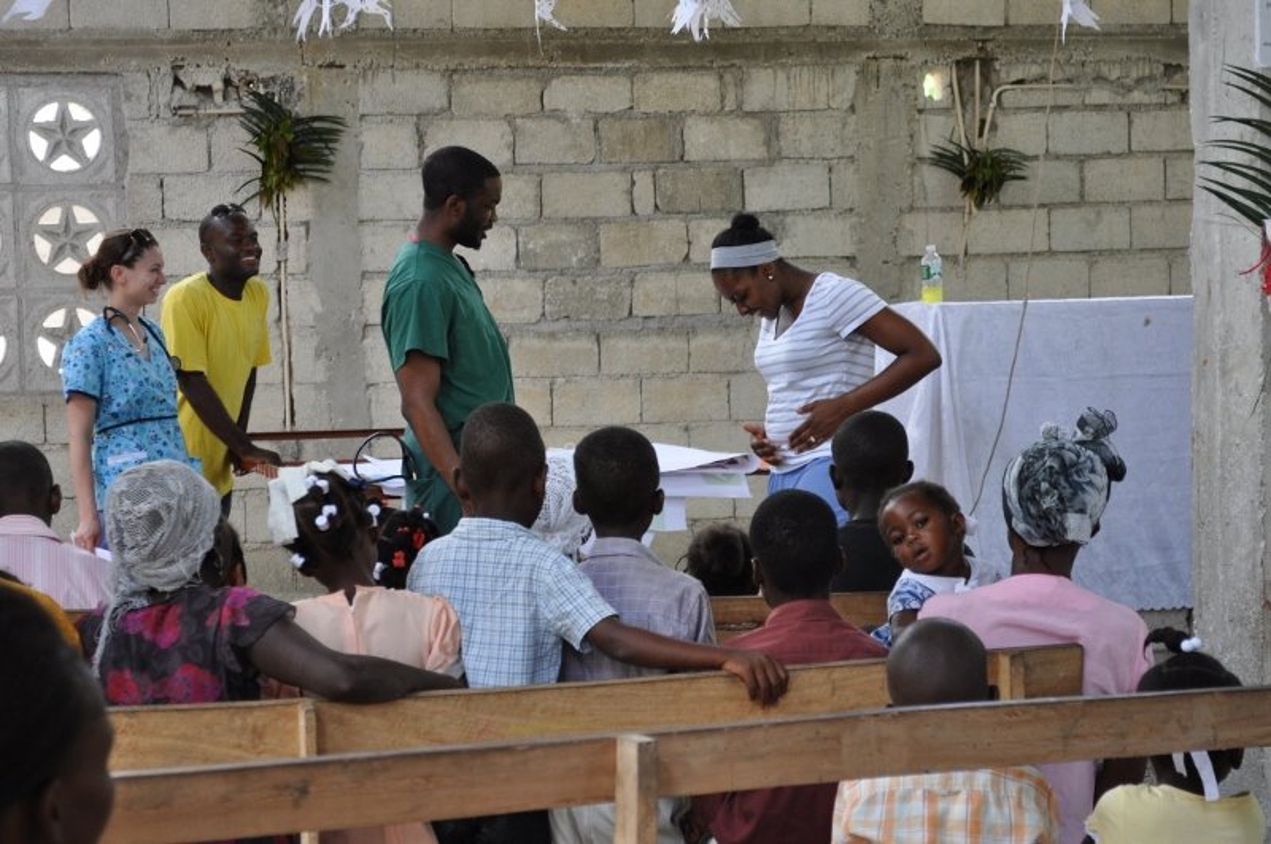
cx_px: 636
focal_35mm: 82
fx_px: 2909
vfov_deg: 16.5
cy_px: 422
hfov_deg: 24.7
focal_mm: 55
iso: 560
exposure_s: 1/60
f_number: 5.6
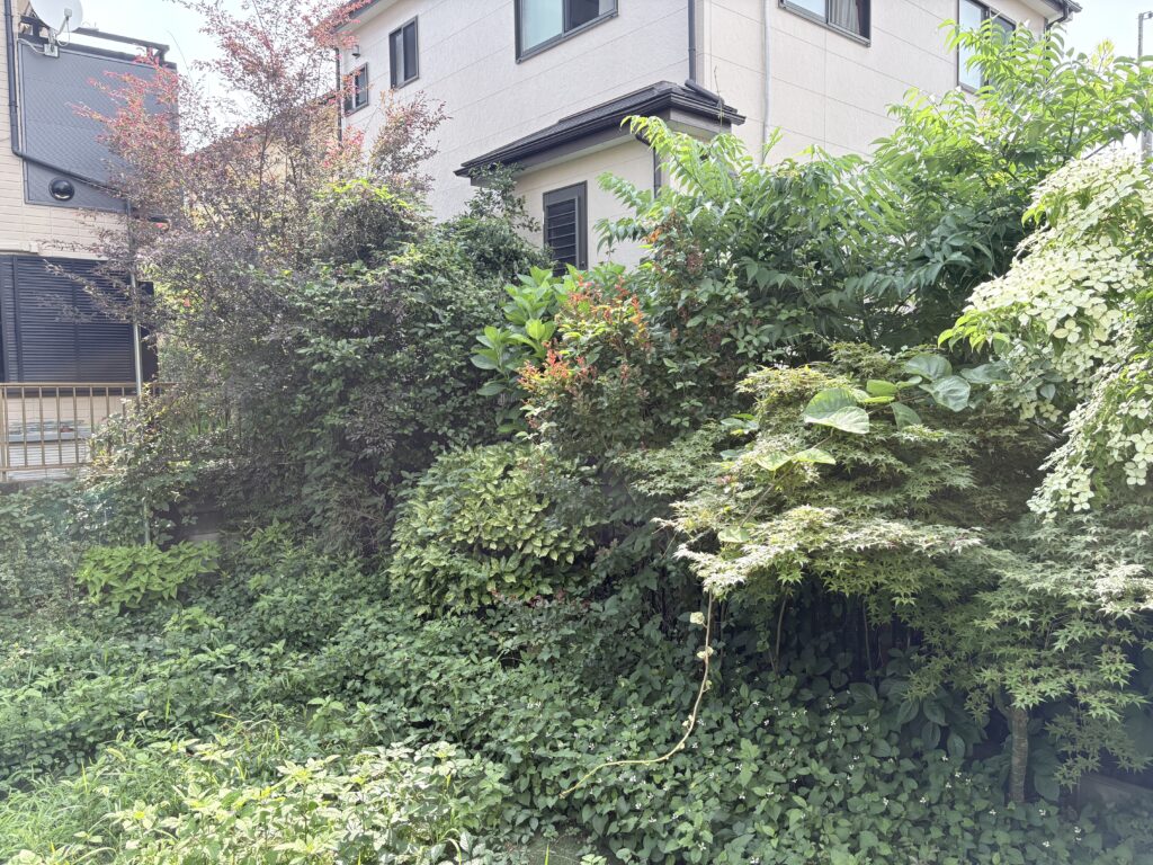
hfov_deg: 67.3
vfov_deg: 53.1
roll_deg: +1.4
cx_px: 576
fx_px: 866
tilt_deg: -2.8
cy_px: 432
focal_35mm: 26
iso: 64
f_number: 1.6
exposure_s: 1/635
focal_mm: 5.96
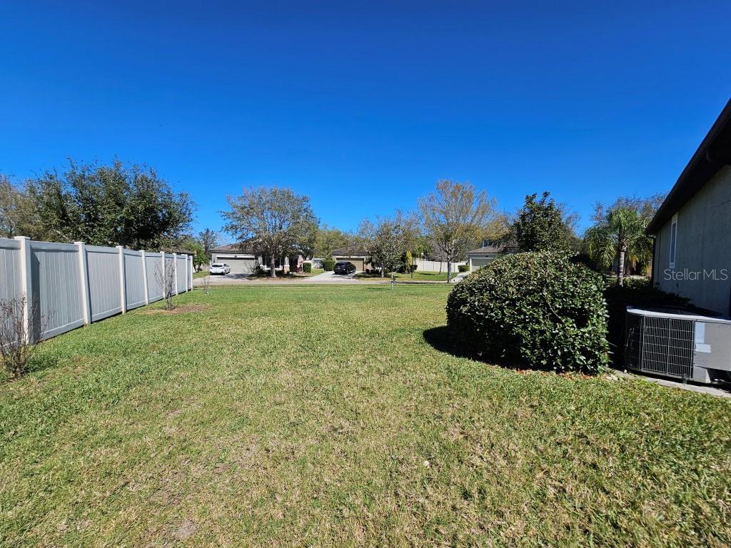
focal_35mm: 13
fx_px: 275
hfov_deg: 106.2
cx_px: 366
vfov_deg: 89.9
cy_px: 274
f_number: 2.2
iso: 50
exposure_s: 1/3203
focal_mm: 2.2
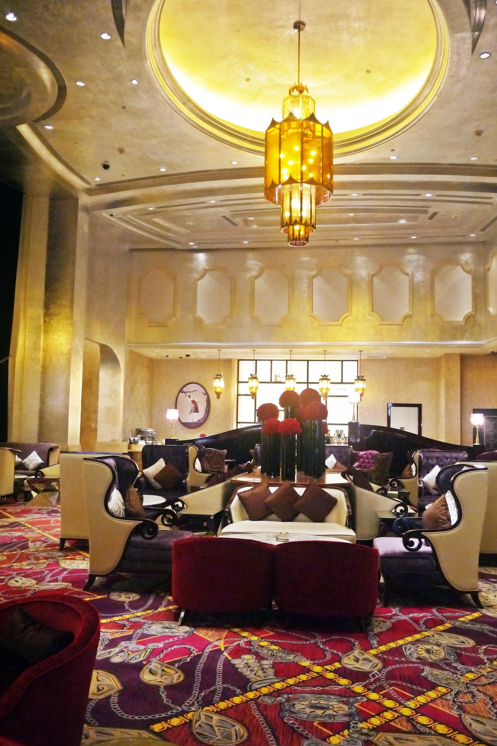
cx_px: 263
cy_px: 376
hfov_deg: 43.6
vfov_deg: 61.9
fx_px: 621
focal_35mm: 30
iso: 1000
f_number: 3.5
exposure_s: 1/60
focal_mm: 14
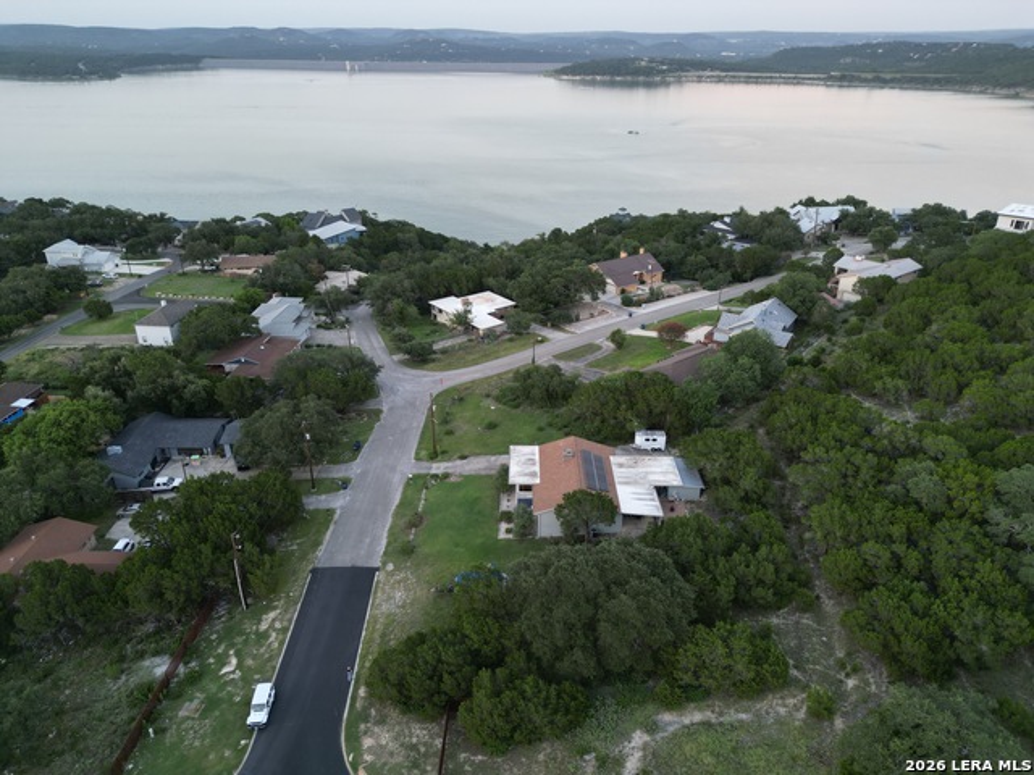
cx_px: 517
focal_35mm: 24
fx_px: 717
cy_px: 388
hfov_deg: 71.6
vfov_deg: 56.8
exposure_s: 1/40
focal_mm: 6.72
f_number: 1.7
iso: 100
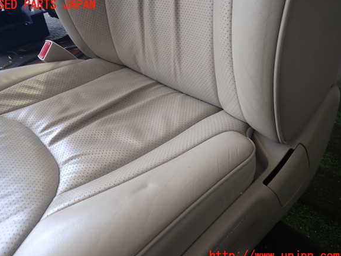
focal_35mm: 26
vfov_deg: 53.1
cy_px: 131
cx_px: 165
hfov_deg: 67.3
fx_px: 256
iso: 200
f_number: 2
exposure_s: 1/125
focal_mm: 4.5
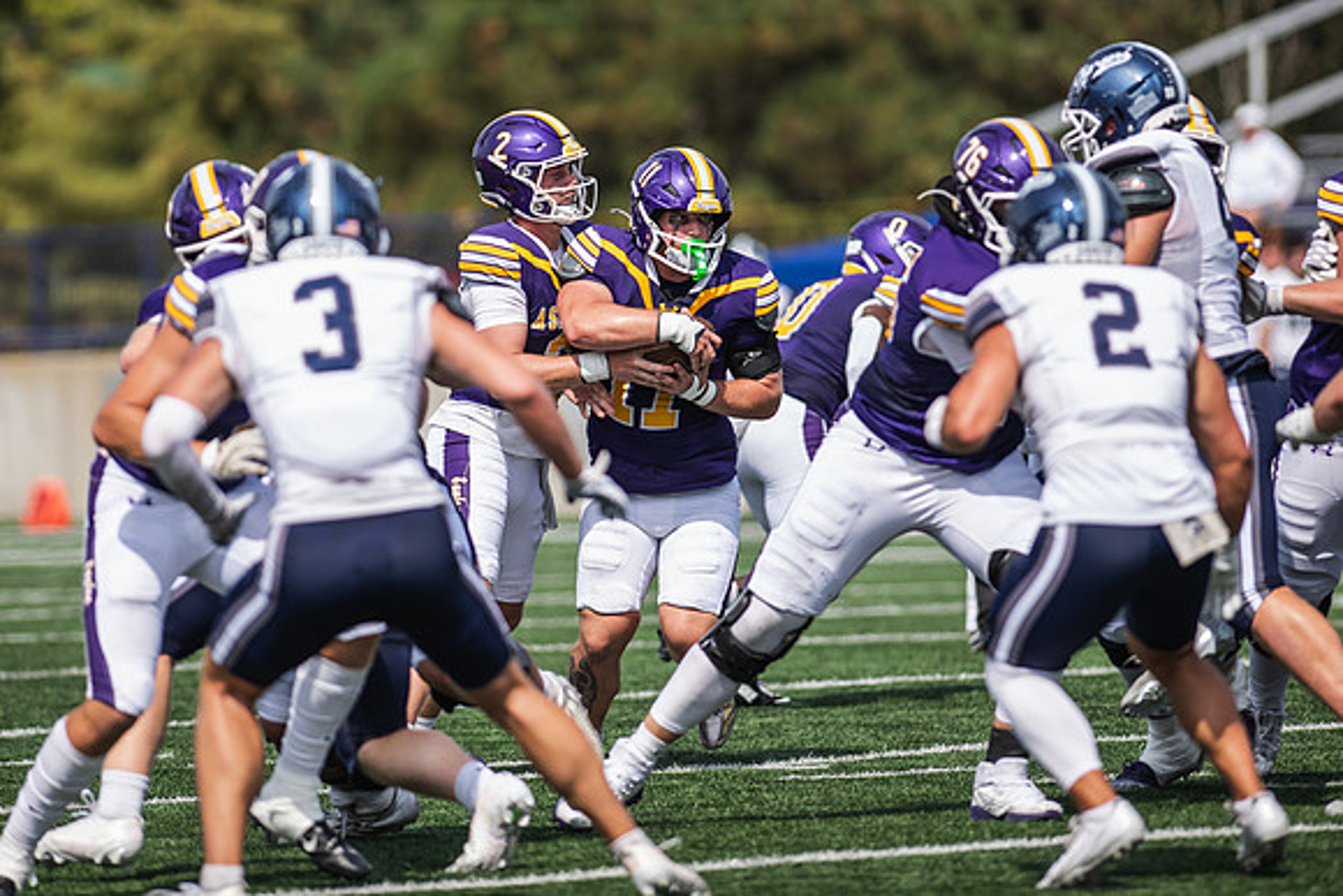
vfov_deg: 3.8
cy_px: 350
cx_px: 623
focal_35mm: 366
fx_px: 13652
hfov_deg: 5.6
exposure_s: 1/1250
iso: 100
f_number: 3.2
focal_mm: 300
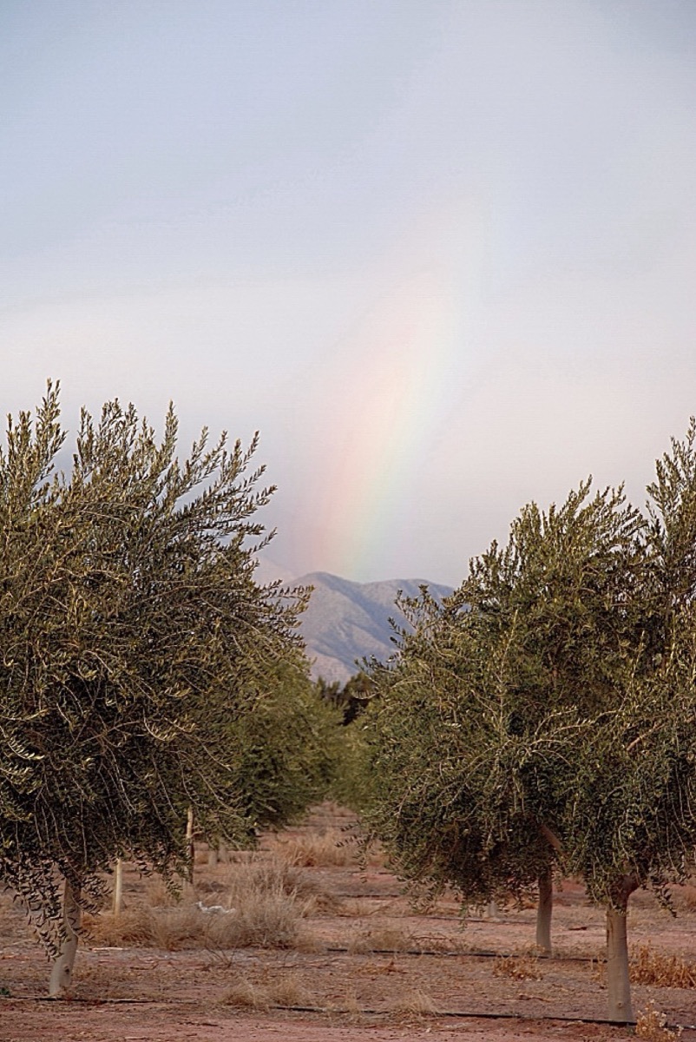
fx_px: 3908
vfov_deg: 15.2
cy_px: 521
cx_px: 348
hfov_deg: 10.2
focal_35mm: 135
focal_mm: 90
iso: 200
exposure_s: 1/80
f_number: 5.6
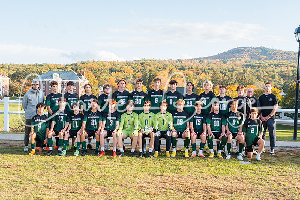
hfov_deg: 44.4
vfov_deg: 30.3
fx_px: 368
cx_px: 152
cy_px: 122
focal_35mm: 44
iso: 320
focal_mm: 24
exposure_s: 1/125
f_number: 7.1
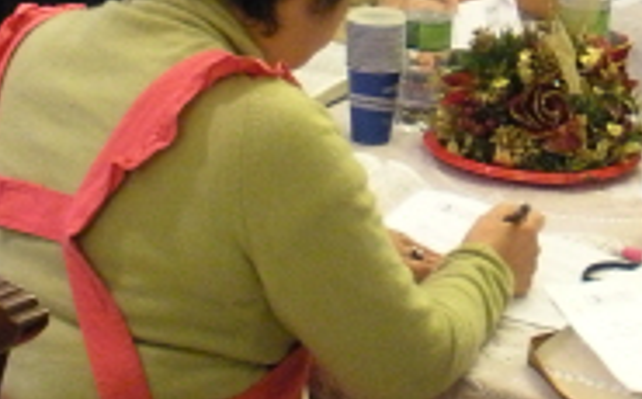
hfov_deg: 16.5
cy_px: -87
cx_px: 666
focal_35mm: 124
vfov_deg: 10.3
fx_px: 2166
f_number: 3.5
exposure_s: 1/14.5
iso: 400
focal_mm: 6.3
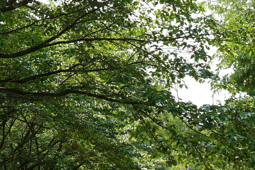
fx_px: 765
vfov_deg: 12.6
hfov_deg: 18.9
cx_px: 111
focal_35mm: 108
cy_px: 156
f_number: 9
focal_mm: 24
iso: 200
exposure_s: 1/200
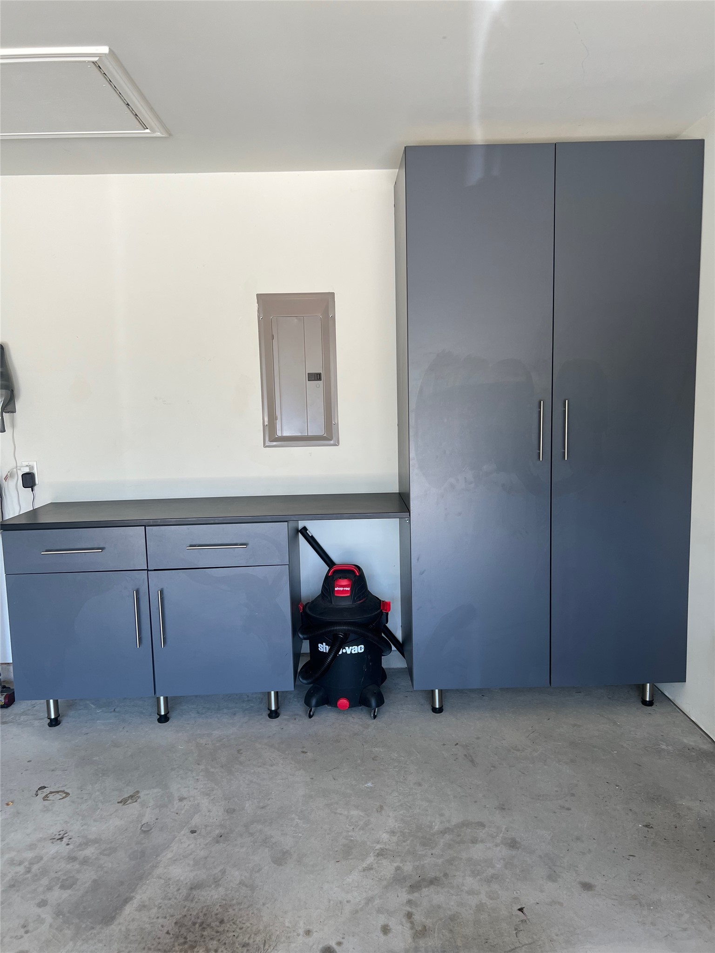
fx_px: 716
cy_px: 476
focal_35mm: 26
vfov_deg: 67.3
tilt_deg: -6.2
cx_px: 358
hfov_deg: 53.1
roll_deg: +2.1
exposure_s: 1/120
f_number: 1.5
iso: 32
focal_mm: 5.7
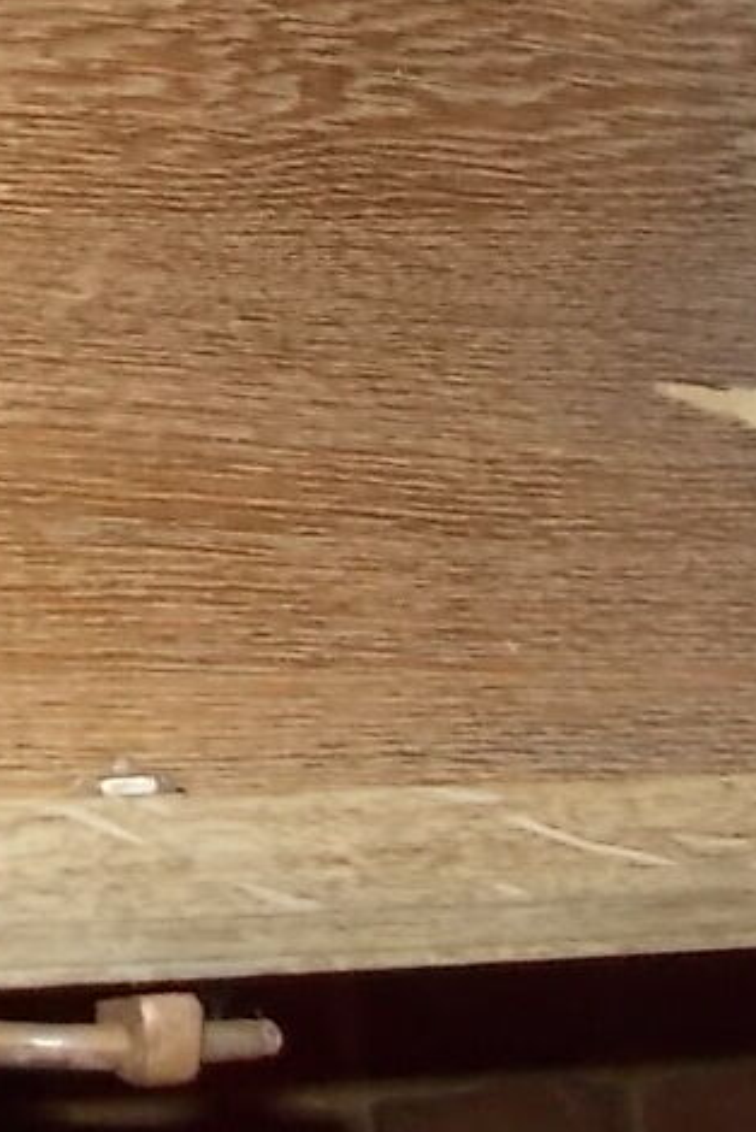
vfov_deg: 21.5
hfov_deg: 13.3
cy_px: 72
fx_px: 2894
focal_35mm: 92
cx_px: -648
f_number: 3.2
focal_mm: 4.6
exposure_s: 1/25
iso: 200
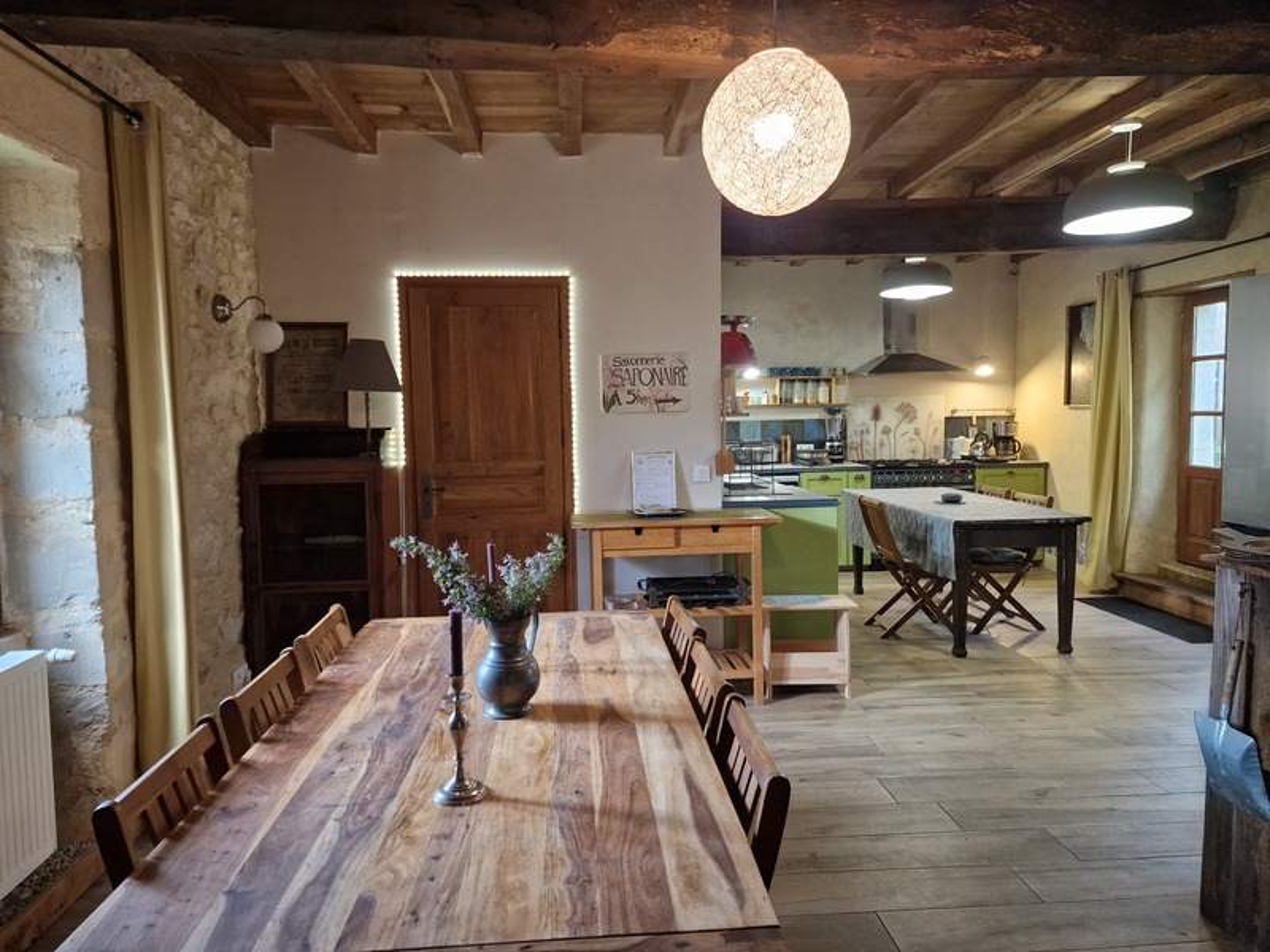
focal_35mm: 23
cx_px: 635
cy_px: 476
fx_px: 844
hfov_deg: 73.9
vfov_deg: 58.9
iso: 400
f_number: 1.8
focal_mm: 6.4
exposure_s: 1/100
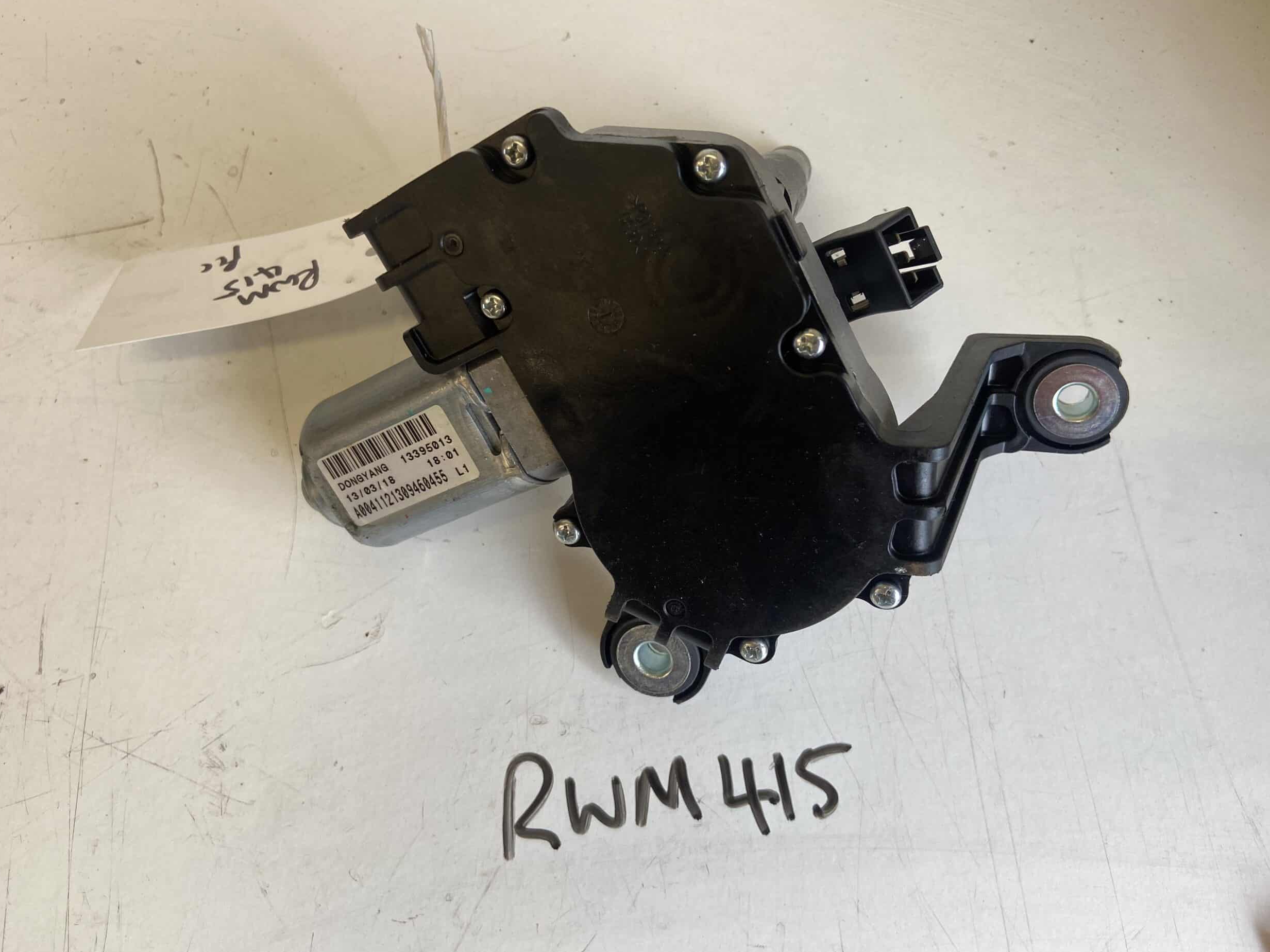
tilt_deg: -70.1
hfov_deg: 65.3
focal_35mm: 27
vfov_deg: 51.4
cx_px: 644
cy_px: 465
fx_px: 991
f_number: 1.8
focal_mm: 4.25
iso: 64
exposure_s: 1/100
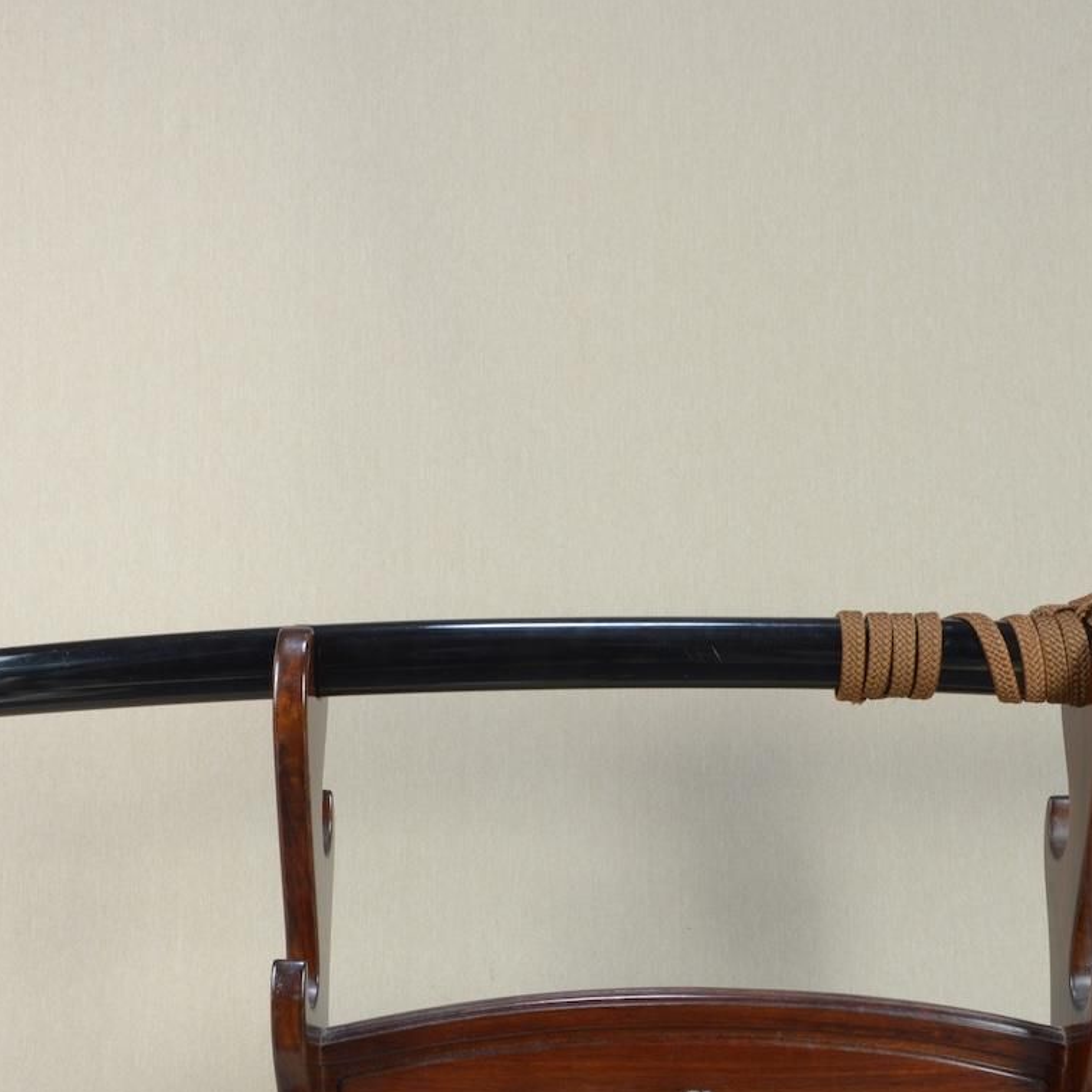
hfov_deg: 36.0
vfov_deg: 36.0
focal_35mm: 47
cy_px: 642
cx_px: 630
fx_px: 1677
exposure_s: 1/2
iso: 400
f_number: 11
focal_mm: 20
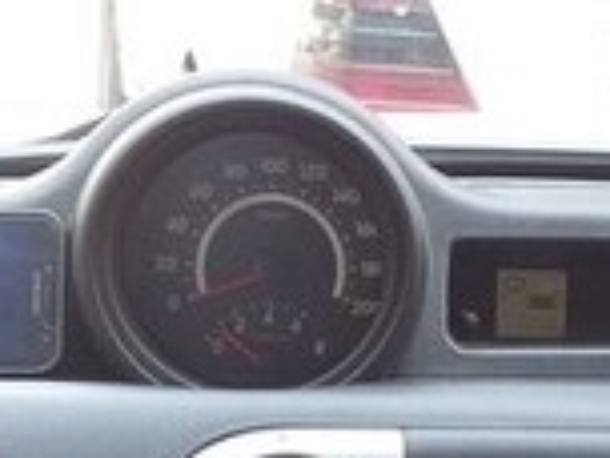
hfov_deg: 14.6
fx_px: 2379
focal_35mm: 135
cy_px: 673
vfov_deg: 10.6
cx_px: 373
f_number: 2.2
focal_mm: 3.3
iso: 40
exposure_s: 1/50
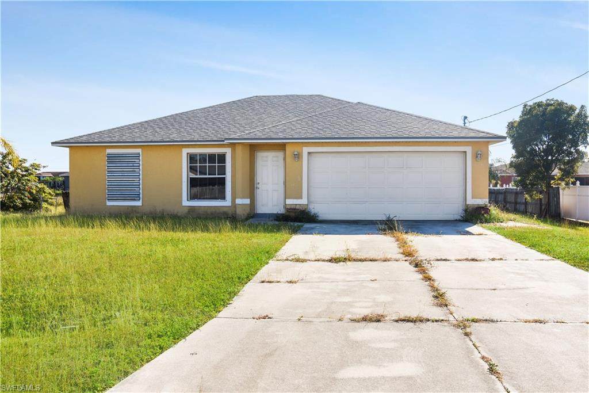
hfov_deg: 59.5
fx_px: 515
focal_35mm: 32
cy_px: 196
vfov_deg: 41.7
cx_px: 294
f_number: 8
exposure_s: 1/250
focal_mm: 21
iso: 100
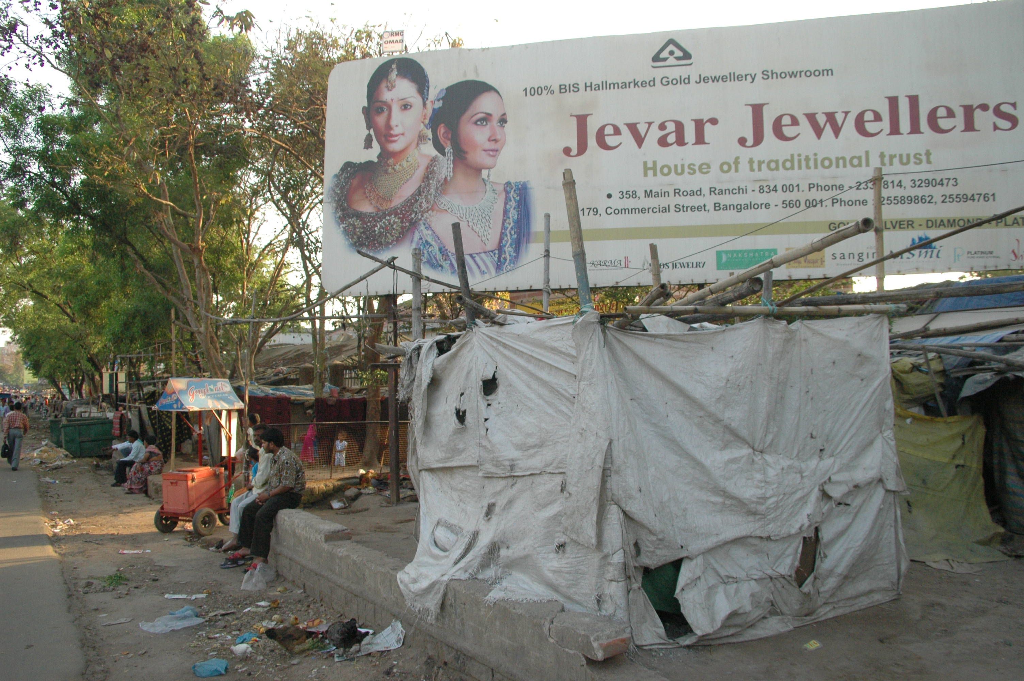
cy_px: 340
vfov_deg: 47.8
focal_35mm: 27
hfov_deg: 67.4
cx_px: 512
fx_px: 767
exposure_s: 1/250
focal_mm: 18
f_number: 8
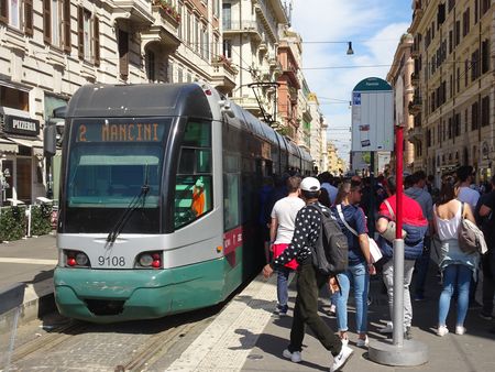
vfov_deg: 32.9
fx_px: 630
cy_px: 186
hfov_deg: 42.9
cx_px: 248
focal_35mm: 44
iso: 80
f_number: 4.5
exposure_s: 1/500
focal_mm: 7.58
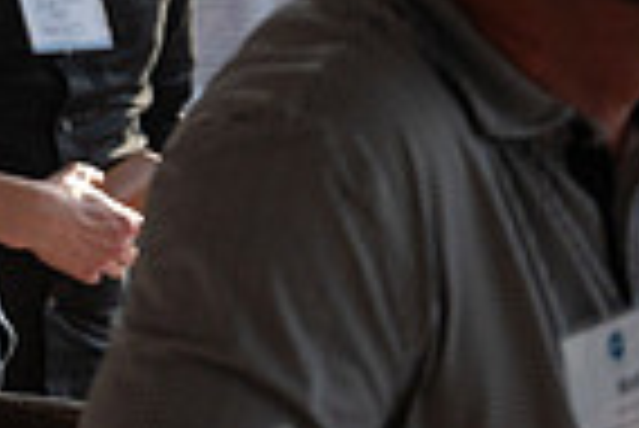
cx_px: -472
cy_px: -149
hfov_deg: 7.0
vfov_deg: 4.8
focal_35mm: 285
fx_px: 5064
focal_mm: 70
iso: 640
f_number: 4
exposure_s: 1/1250
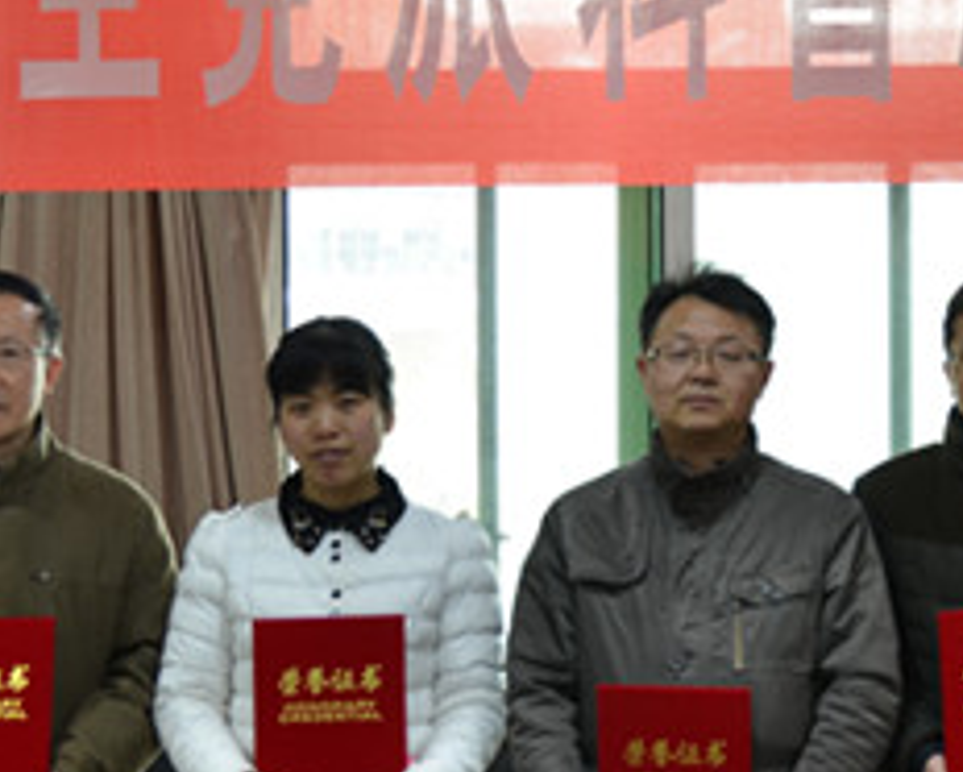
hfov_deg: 17.4
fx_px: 3138
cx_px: 685
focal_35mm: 110
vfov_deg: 14.0
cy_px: 423
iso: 100
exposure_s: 1/6
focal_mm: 26
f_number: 3.8
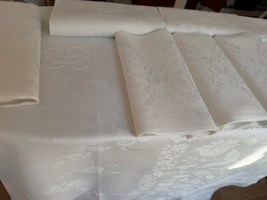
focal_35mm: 24
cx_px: 134
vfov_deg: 56.8
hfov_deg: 71.6
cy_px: 100
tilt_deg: -52.3
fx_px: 185
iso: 64
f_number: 1.78
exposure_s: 1/243
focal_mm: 6.76
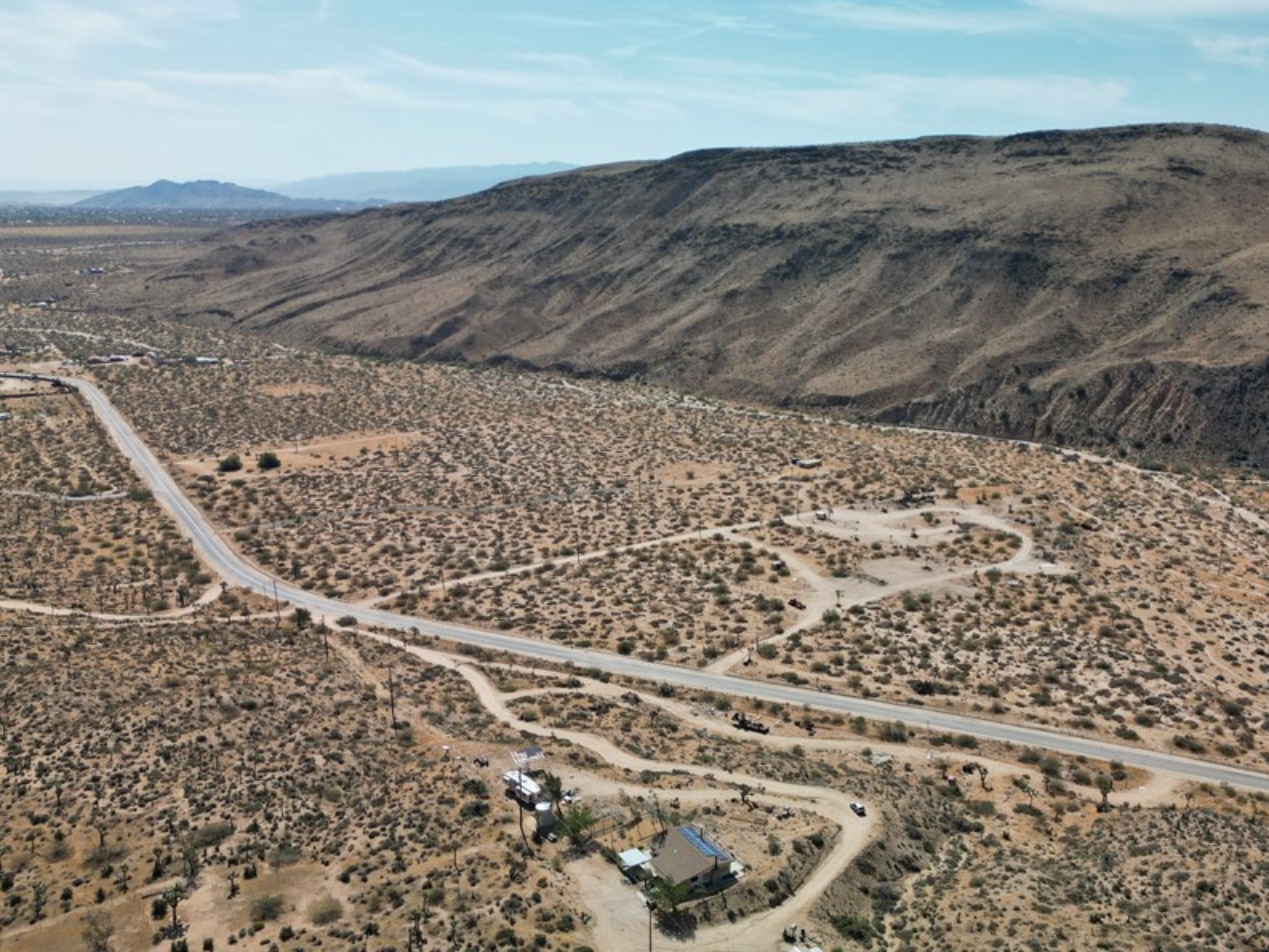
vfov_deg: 45.3
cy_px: 558
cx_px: 797
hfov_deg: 57.6
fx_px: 1137
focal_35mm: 31
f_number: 1.7
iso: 140
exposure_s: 1/640
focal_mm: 6.72
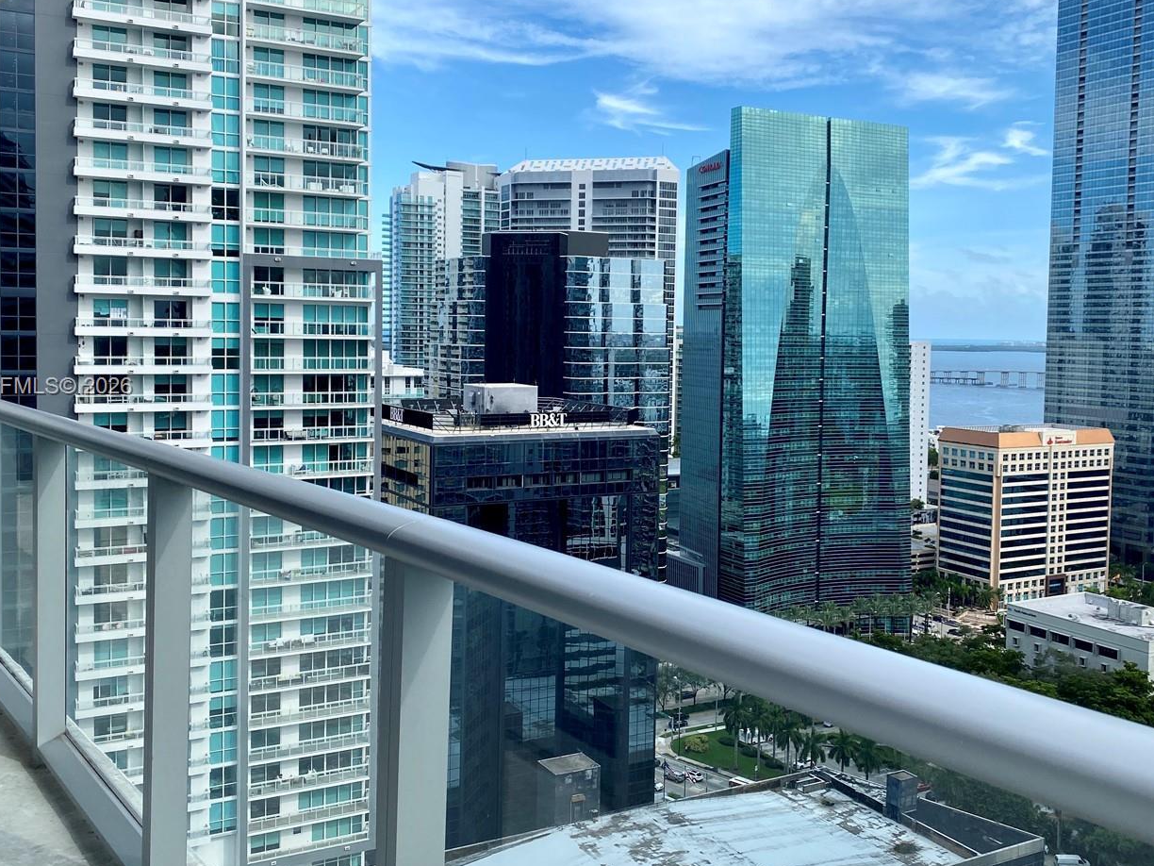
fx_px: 1133
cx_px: 593
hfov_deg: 54.0
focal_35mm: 34
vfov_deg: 41.7
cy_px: 388
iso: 32
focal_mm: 4.25
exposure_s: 1/1678
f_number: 1.8
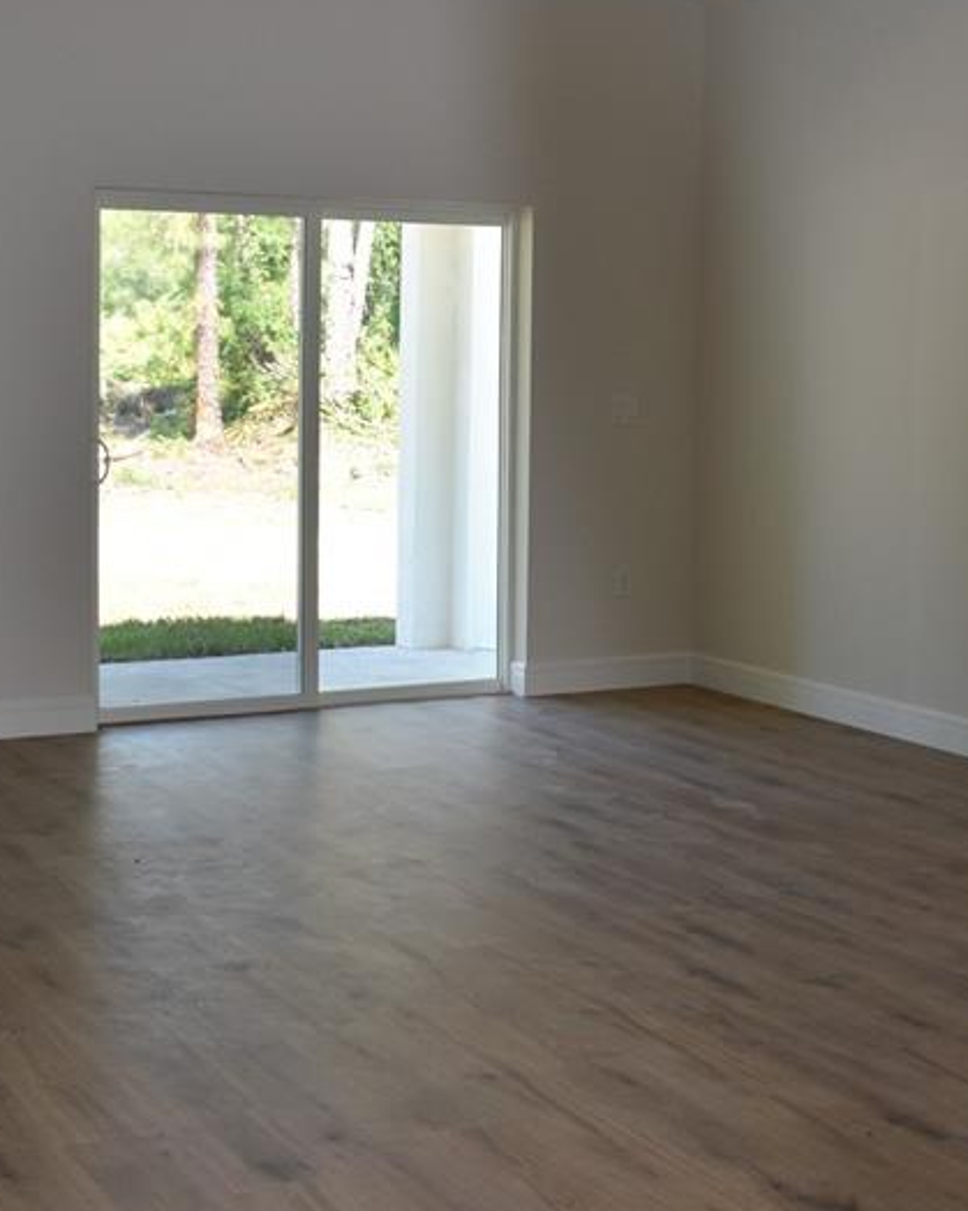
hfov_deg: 26.0
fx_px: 2078
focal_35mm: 58
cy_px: 434
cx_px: 703
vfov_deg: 32.3
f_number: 3.5
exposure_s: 1/125
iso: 280
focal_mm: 18
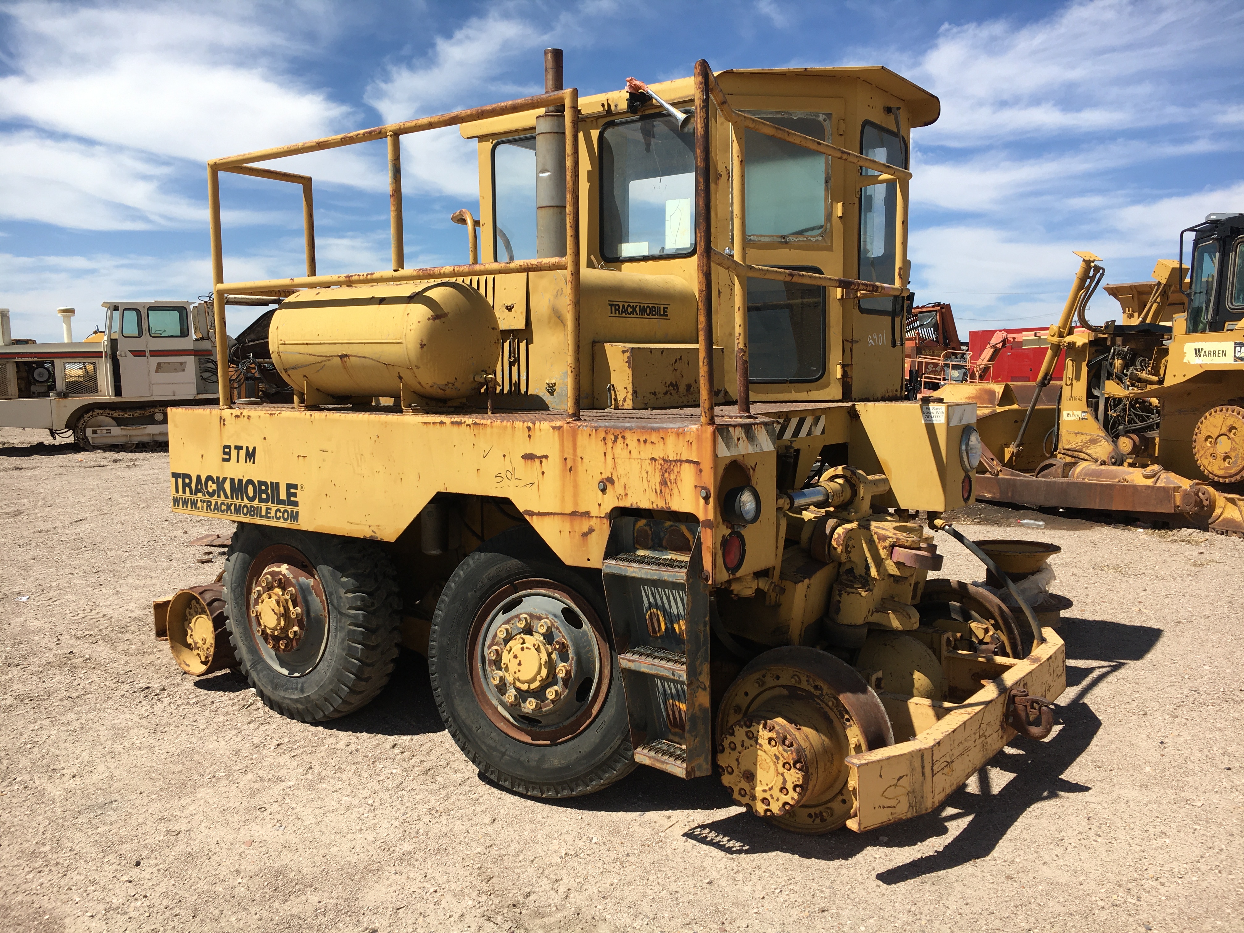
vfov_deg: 48.2
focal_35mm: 29
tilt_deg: -5.2
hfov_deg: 61.7
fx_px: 1042
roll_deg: -0.7
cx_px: 622
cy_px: 466
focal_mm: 4.15
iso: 25
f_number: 2.2
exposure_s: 1/1637
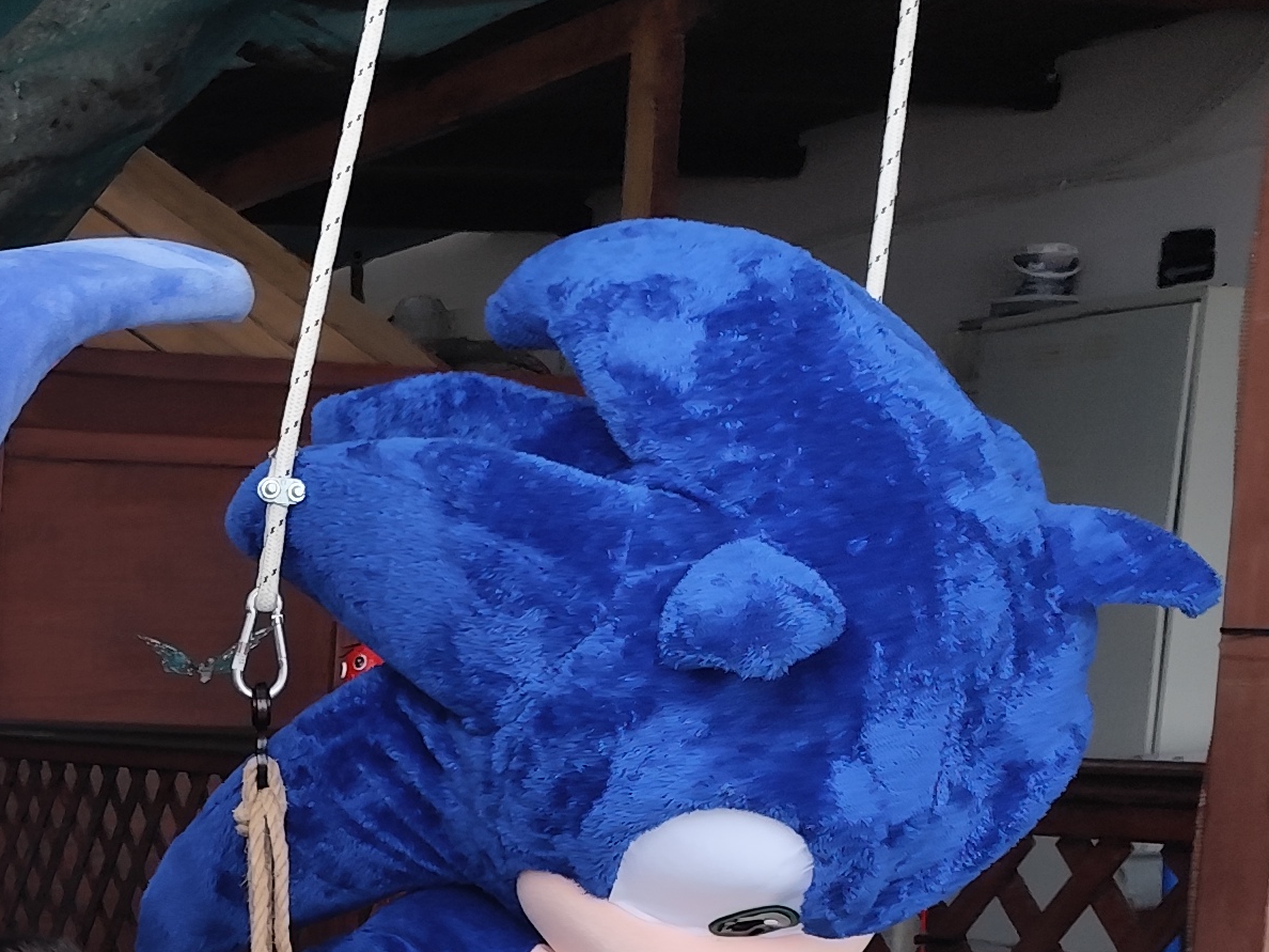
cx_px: -226
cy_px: 1176
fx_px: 2896
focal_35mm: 79
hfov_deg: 22.8
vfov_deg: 17.7
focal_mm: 6.19
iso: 50
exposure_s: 1/179
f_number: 1.65
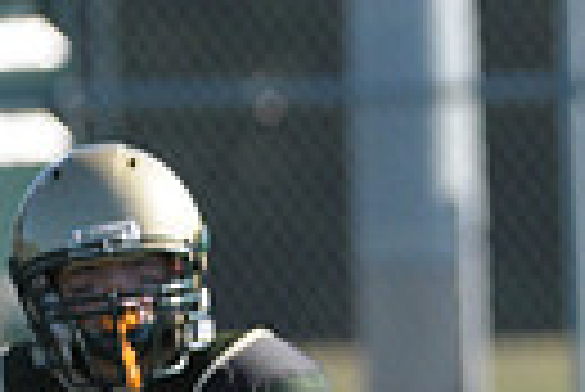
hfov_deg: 1.1
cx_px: 1125
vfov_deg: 0.8
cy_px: 651
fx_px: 29315
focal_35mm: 1802
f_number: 4
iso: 640
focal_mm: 270
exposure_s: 1/2500
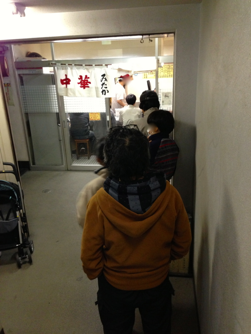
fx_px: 319
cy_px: 167
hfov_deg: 42.9
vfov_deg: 55.4
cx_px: 126
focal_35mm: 33
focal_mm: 4.13
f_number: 2.4
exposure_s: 1/20
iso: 250
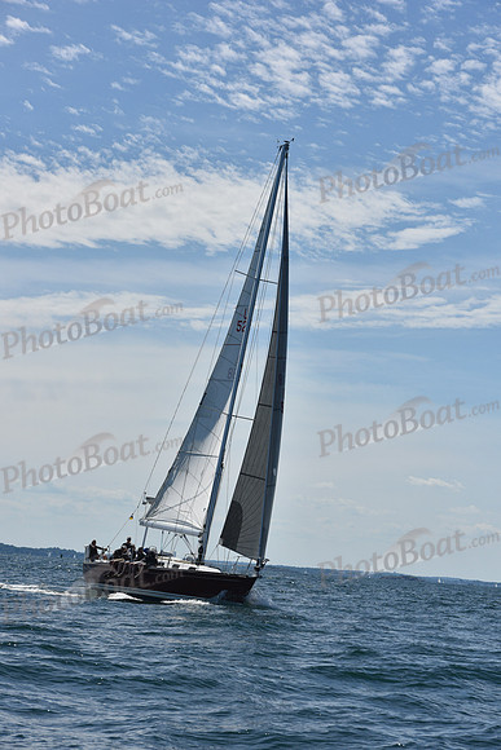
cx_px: 250
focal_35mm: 105
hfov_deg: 13.0
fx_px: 2190
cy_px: 375
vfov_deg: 19.5
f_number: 9
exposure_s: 1/1600
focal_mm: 105
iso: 250
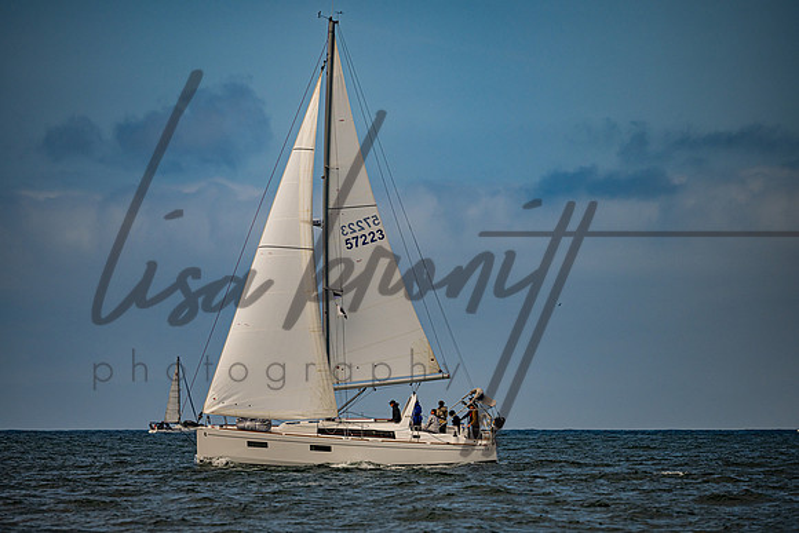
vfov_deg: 4.4
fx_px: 6931
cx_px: 400
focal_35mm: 312
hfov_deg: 6.6
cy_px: 266
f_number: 5.3
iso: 320
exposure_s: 1/6400
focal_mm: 290
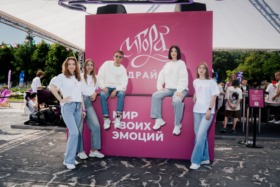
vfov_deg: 40.0
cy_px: 97
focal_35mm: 33
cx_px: 127
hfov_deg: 57.2
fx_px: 256
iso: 100
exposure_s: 1/250
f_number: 4.5
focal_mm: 30
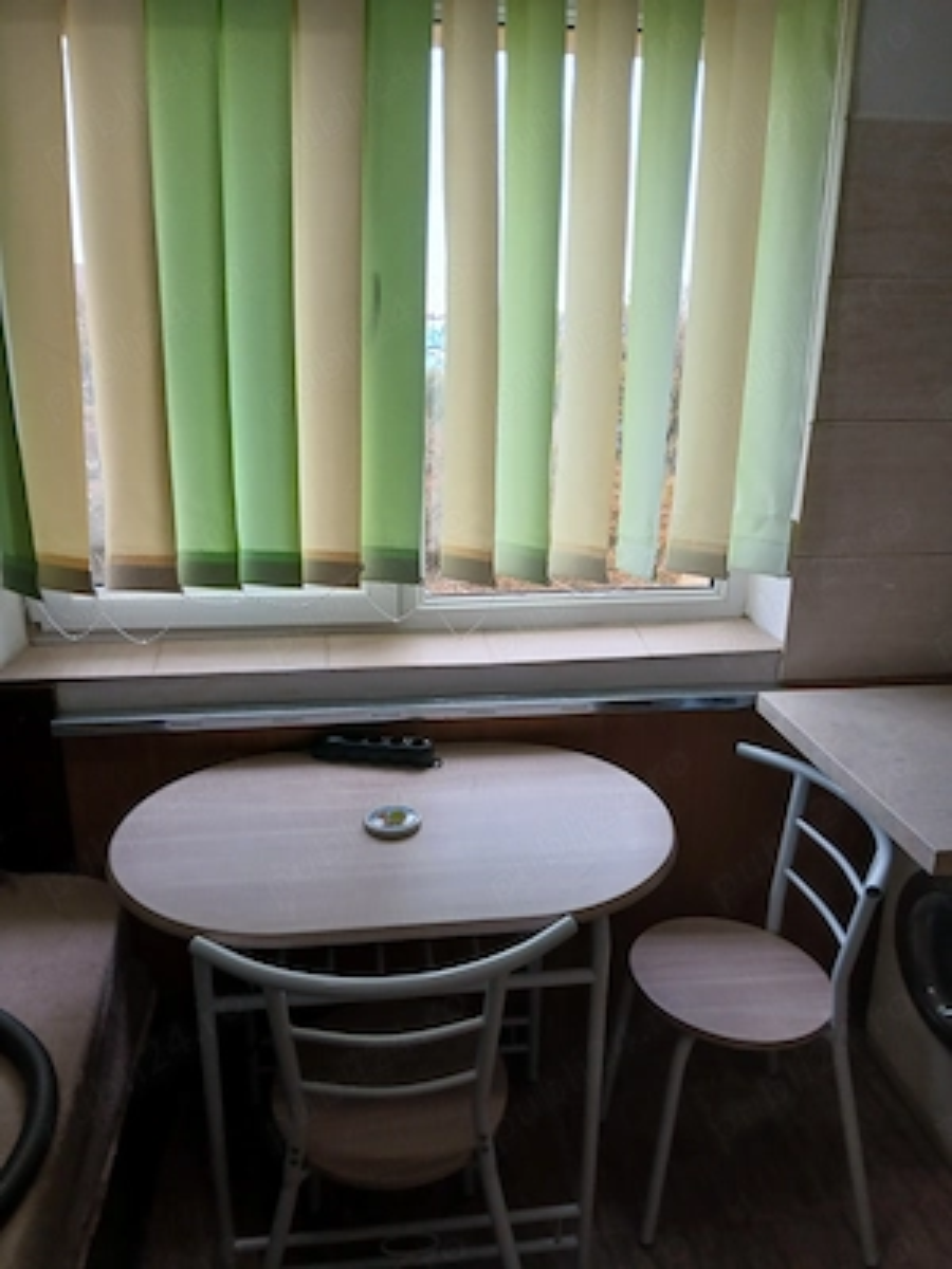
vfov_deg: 67.3
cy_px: 634
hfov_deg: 53.1
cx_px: 476
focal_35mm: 26
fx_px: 953
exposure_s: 1/50
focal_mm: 3.98
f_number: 1.8
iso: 80
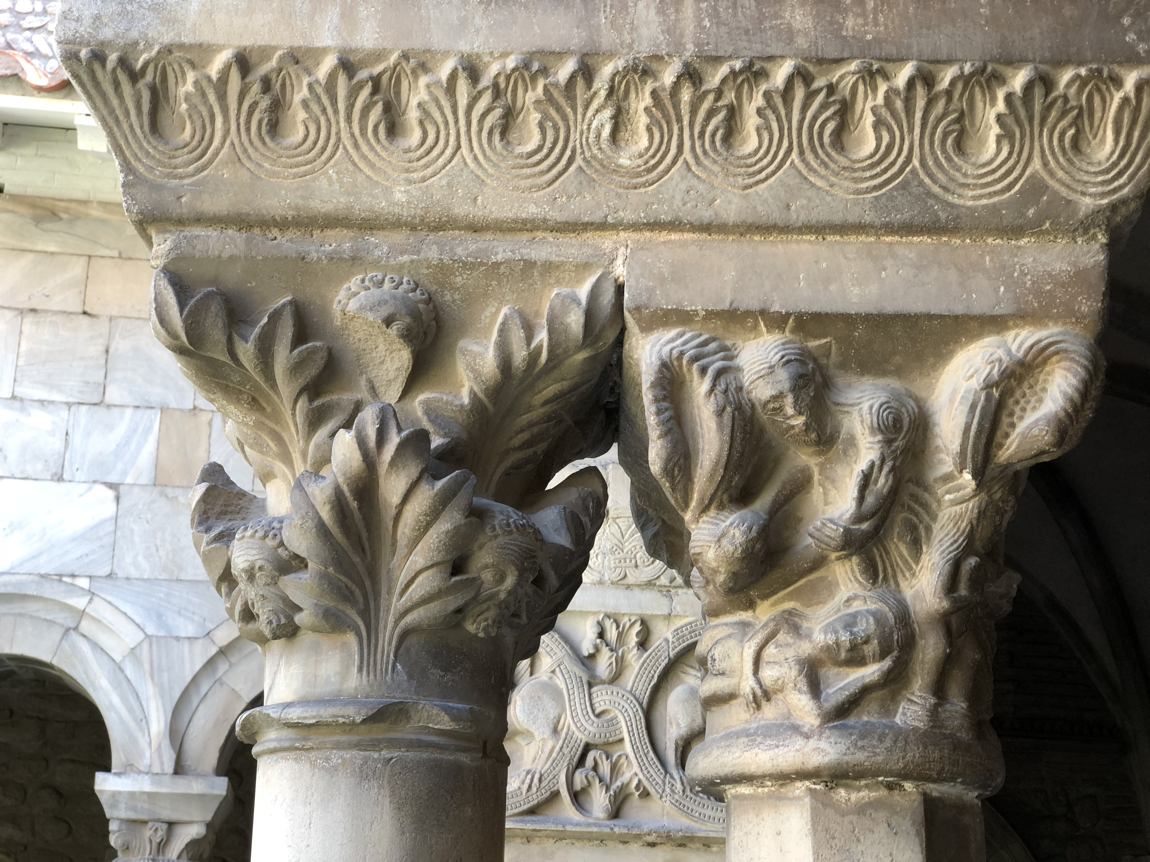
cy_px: 431
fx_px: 1728
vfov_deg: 28.0
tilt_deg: +17.8
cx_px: 575
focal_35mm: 52
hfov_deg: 36.8
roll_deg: -0.6
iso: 25
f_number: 2.4
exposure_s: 1/60
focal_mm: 6
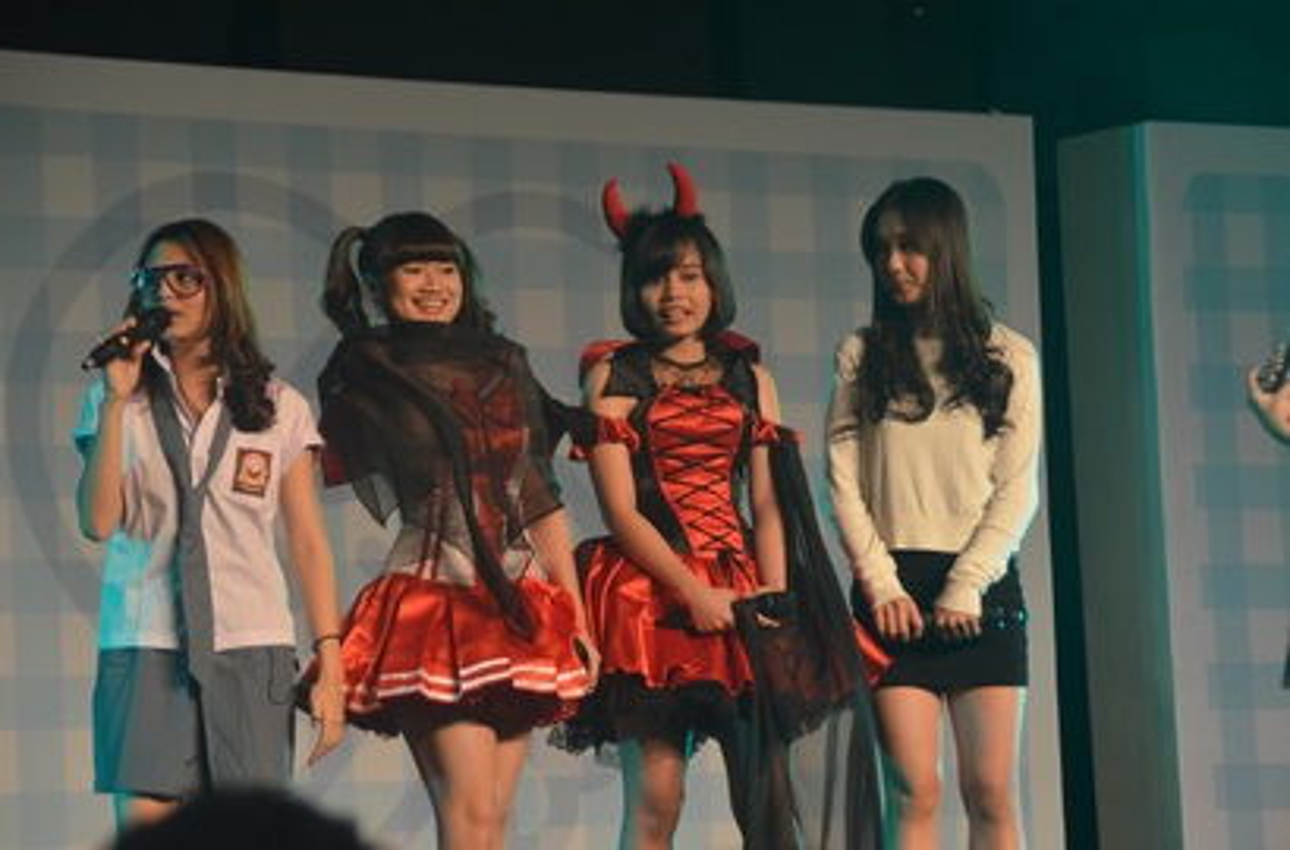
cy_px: 425
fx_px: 6425
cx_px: 645
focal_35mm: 180
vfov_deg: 7.6
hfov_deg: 11.5
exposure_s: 1/160
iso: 2000
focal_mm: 120
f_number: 7.1
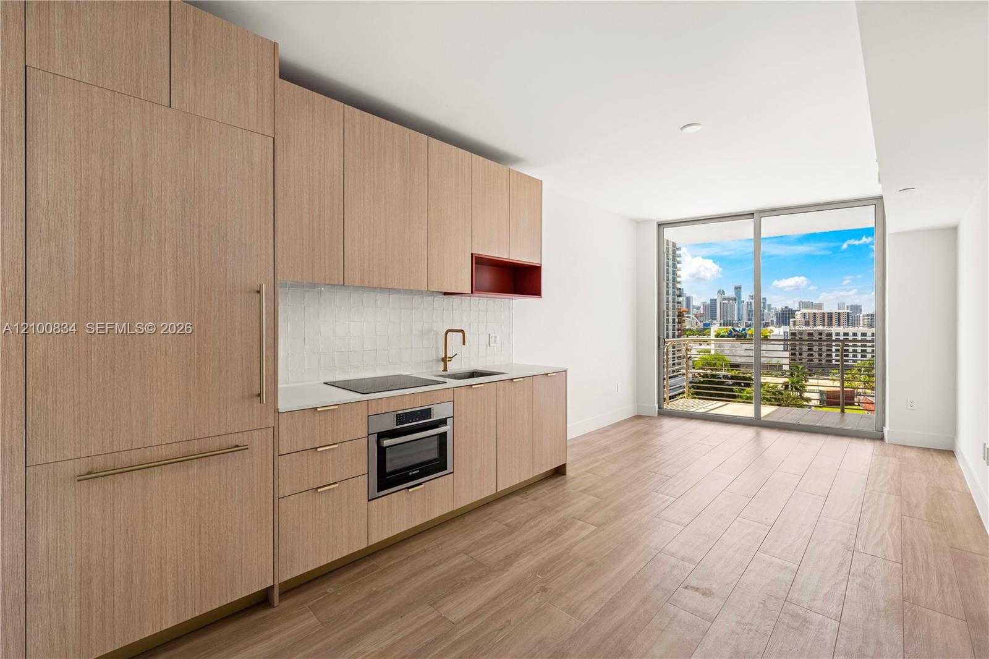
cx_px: 494
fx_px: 412
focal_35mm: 15
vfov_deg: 77.3
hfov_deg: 100.4
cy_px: 330
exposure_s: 1/50
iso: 250
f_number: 8
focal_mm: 15
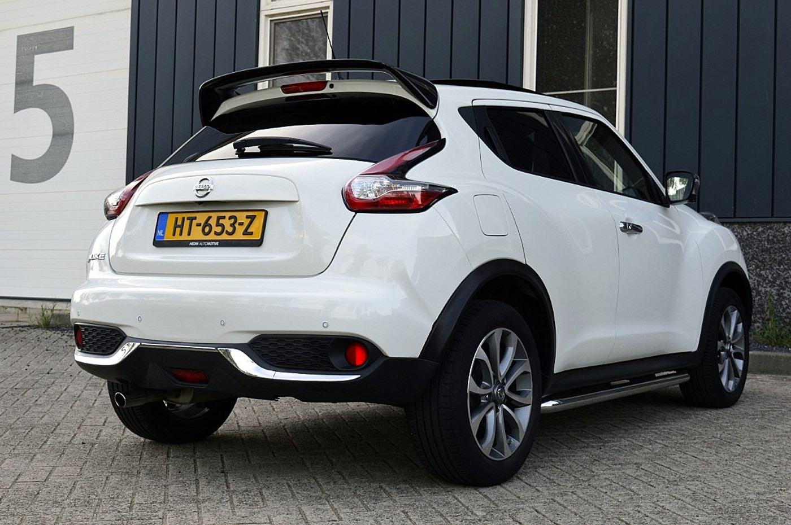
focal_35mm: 51
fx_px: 1119
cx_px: 396
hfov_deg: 38.9
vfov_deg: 26.4
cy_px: 262
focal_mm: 34
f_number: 10
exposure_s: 1/200
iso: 400
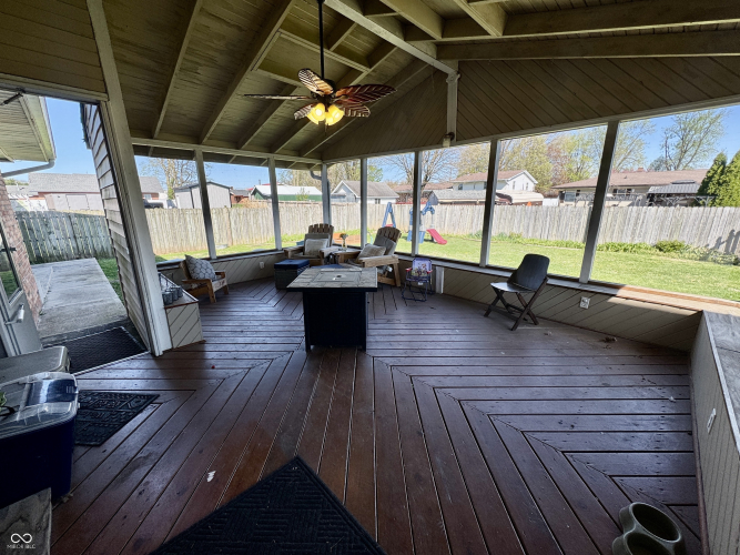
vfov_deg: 85.7
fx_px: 299
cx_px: 370
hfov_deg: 102.1
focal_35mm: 14
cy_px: 278
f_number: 2.2
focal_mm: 2.22
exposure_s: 1/317
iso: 40
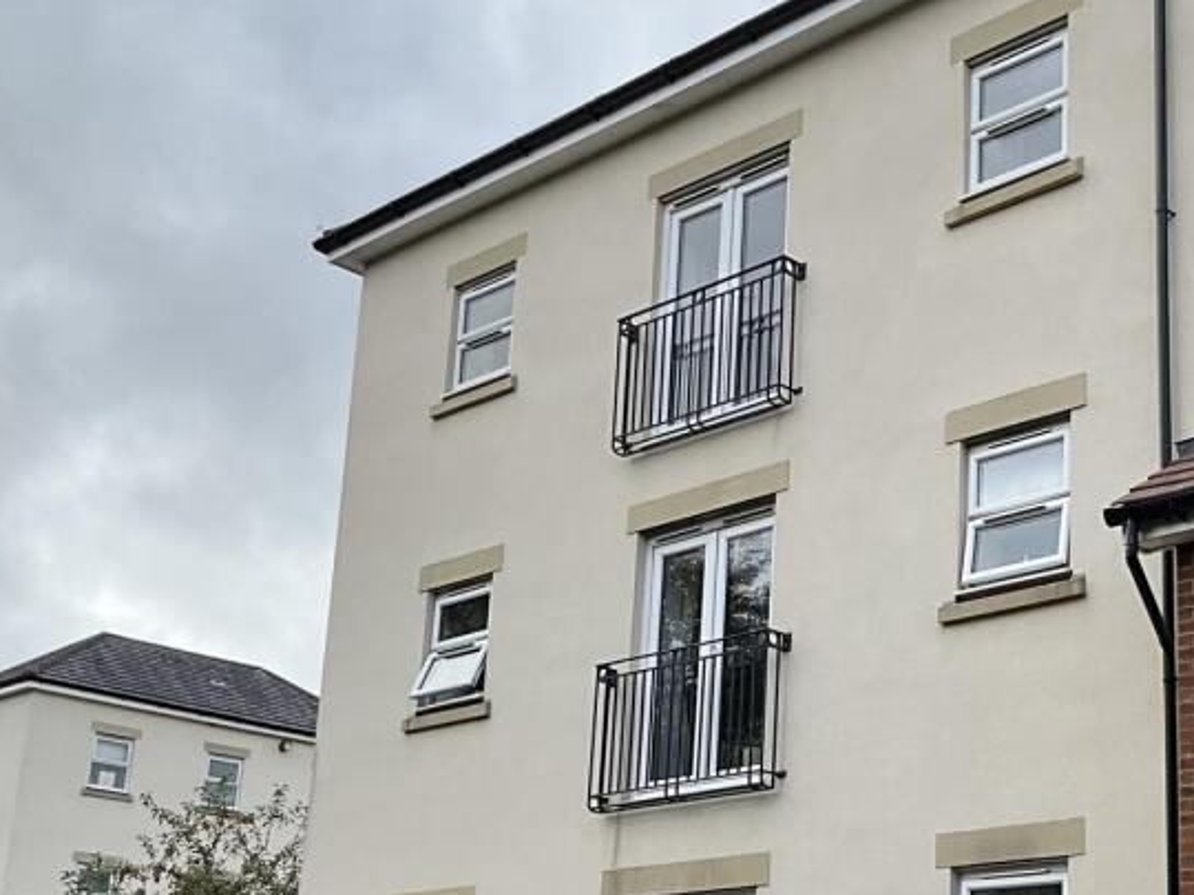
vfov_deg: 26.3
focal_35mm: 55
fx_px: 1897
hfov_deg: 34.0
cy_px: 652
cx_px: 935
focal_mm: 3
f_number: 1.8
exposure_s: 1/781
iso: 25
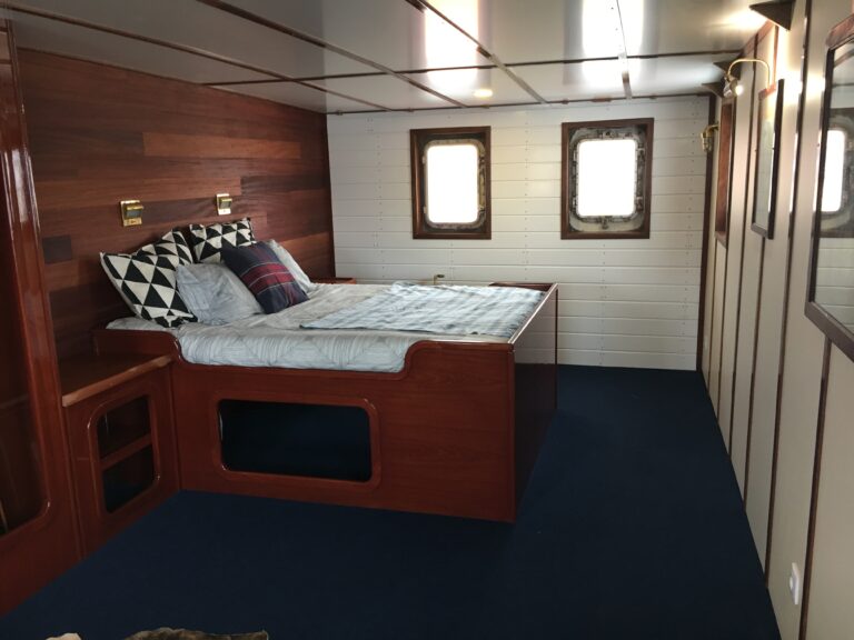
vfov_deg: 48.2
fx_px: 715
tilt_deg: -11.9
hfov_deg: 61.7
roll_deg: +1.4
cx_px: 427
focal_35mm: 29
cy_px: 320
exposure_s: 1/33
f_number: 2.2
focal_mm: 4.15
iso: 125
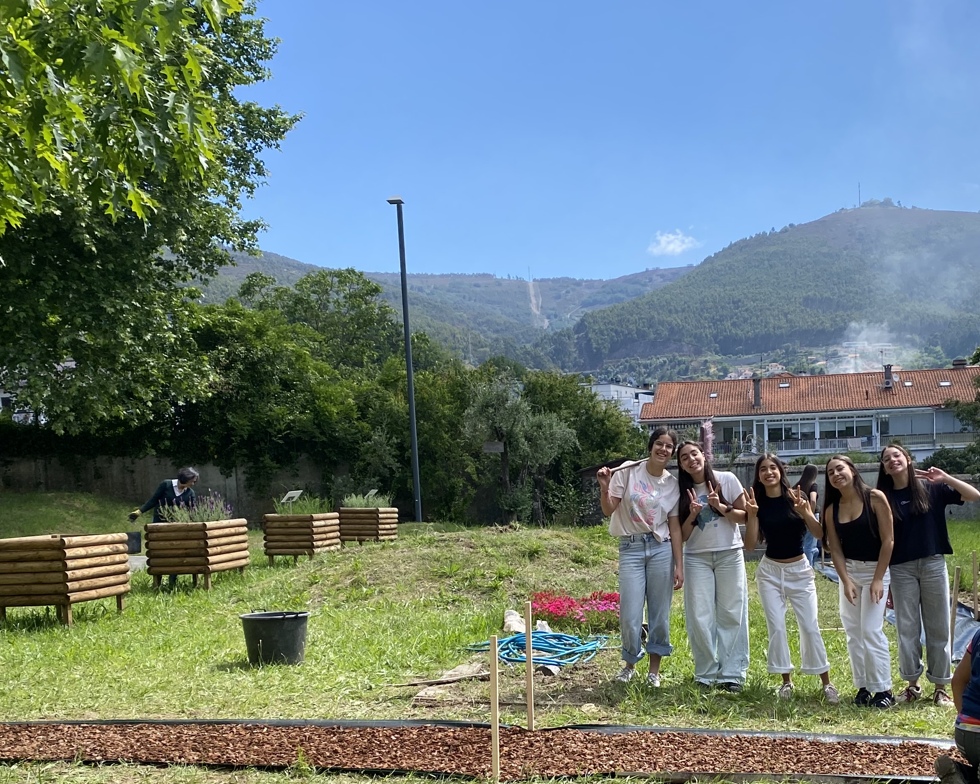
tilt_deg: -5.1
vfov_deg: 33.2
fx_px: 1276
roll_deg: +1.7
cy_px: 619
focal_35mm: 44
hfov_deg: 41.5
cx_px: 651
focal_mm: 4.25
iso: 32
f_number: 1.8
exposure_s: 1/1608
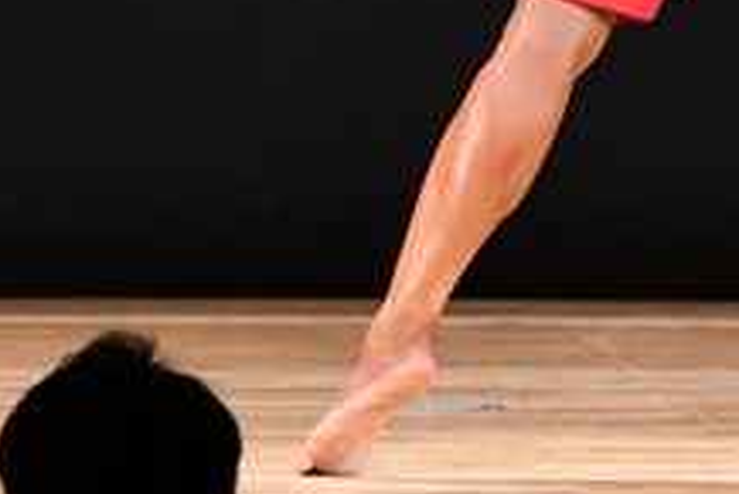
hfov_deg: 2.3
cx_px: 765
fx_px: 18672
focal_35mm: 909
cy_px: -290
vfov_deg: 1.5
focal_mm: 170
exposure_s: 1/400
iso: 3200
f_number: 5.6
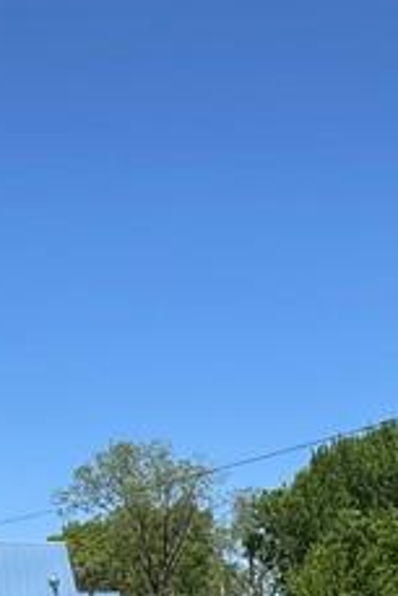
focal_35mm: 65
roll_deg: +0.3
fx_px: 1076
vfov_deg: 27.6
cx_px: 47
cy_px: 695
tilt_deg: +1.6
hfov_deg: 20.6
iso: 50
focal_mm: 2.22
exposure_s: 1/2146
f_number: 2.2
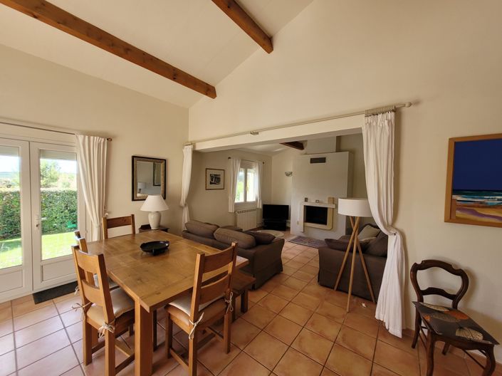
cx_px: 251
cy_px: 188
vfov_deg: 89.9
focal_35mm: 13
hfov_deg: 106.2
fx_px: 188
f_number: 2.2
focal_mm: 1.74
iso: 80
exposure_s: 1/100
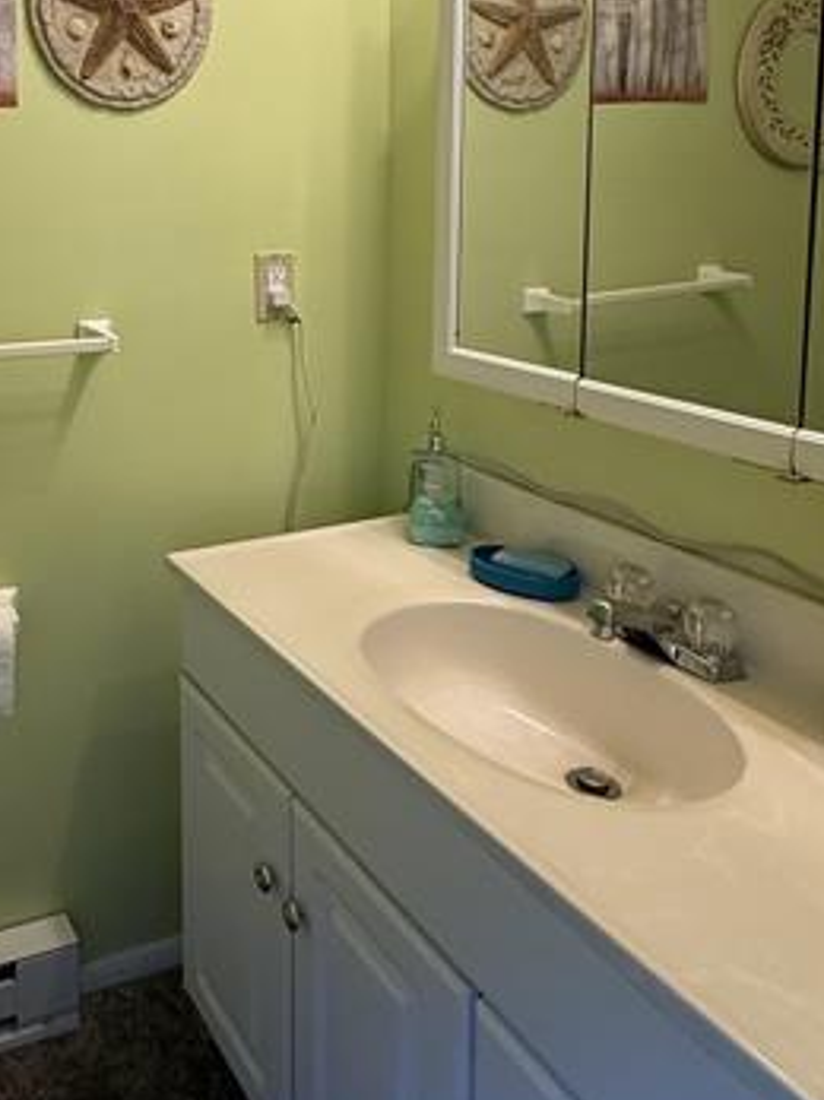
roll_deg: +0.2
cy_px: 279
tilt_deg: -5.0
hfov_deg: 41.0
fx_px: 985
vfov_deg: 55.6
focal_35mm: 31
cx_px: 48
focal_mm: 2.22
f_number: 2.2
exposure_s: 1/120
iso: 200
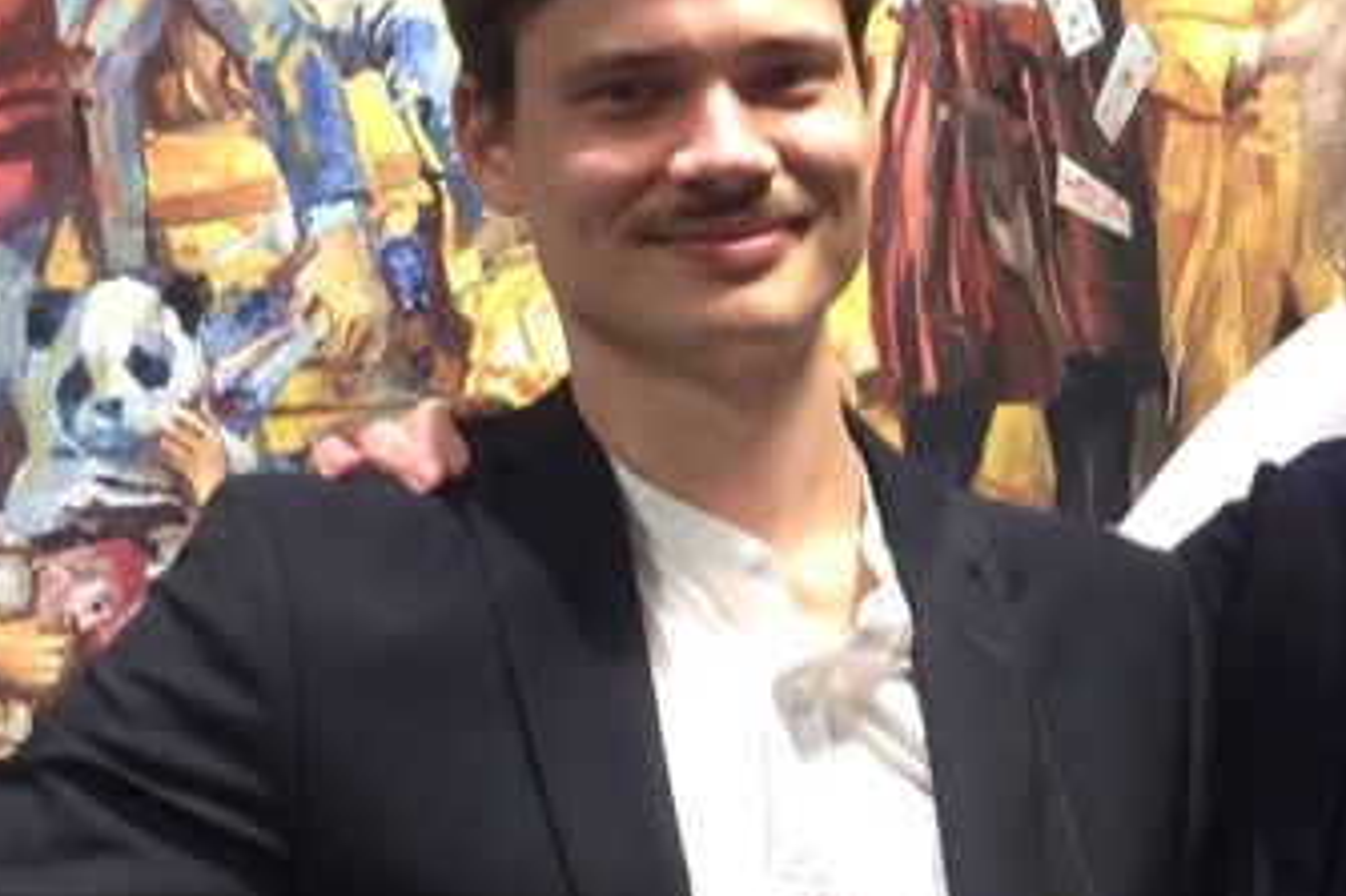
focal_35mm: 72
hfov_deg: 28.1
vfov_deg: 18.9
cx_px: 739
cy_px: 490
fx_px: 2691
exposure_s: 1/33
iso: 100
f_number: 2.2
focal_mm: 4.15
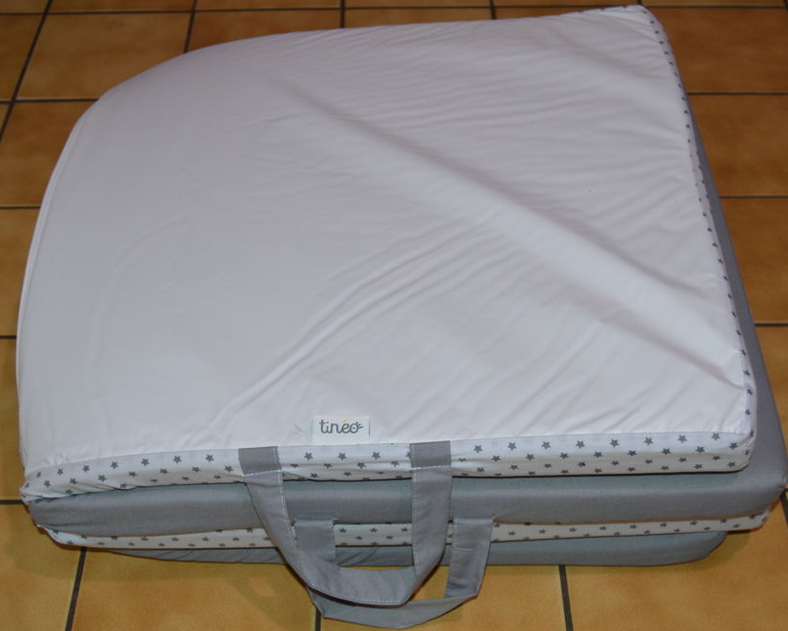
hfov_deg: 36.6
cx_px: 395
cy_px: 315
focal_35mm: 51
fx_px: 1190
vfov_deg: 29.7
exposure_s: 1/60
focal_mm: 30
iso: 640
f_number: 4.2
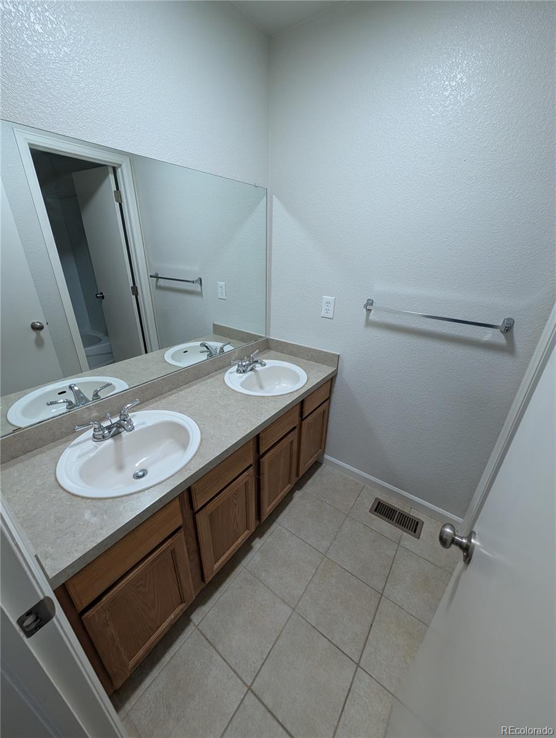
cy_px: 369
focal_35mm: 12
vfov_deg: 110.5
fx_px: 256
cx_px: 278
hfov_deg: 94.6
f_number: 1.7
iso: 170
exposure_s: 1/82.3
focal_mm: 2.02
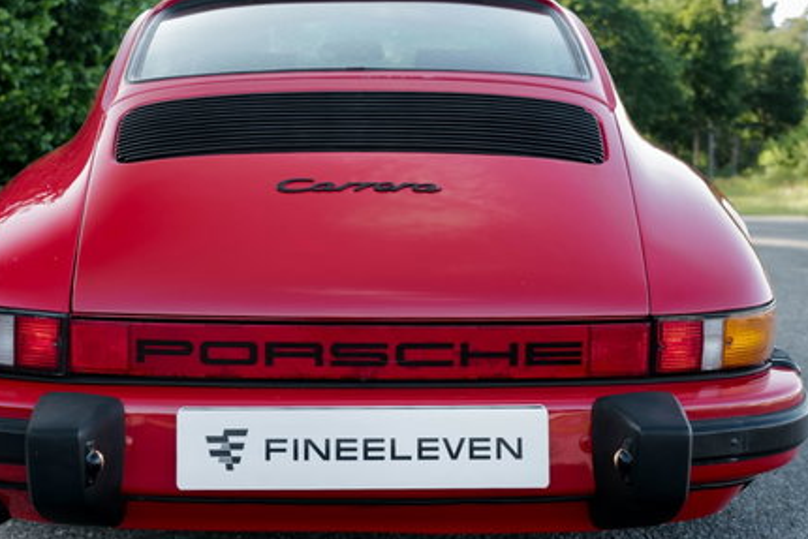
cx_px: 340
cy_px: 241
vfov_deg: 27.0
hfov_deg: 39.5
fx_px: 1123
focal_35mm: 50
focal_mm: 28
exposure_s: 1/60
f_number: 3.2
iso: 100
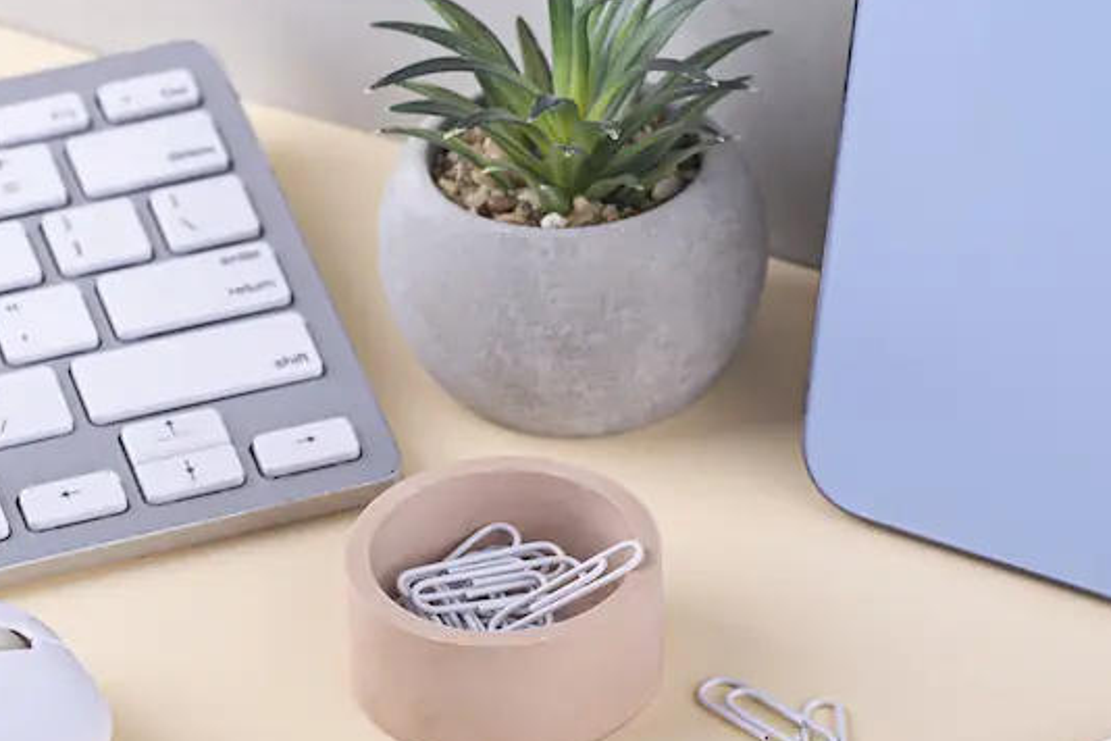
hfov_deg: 8.7
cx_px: 1007
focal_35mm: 236
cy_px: 88
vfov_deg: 5.8
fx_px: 7283
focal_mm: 105
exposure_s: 1/100
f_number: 9
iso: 100
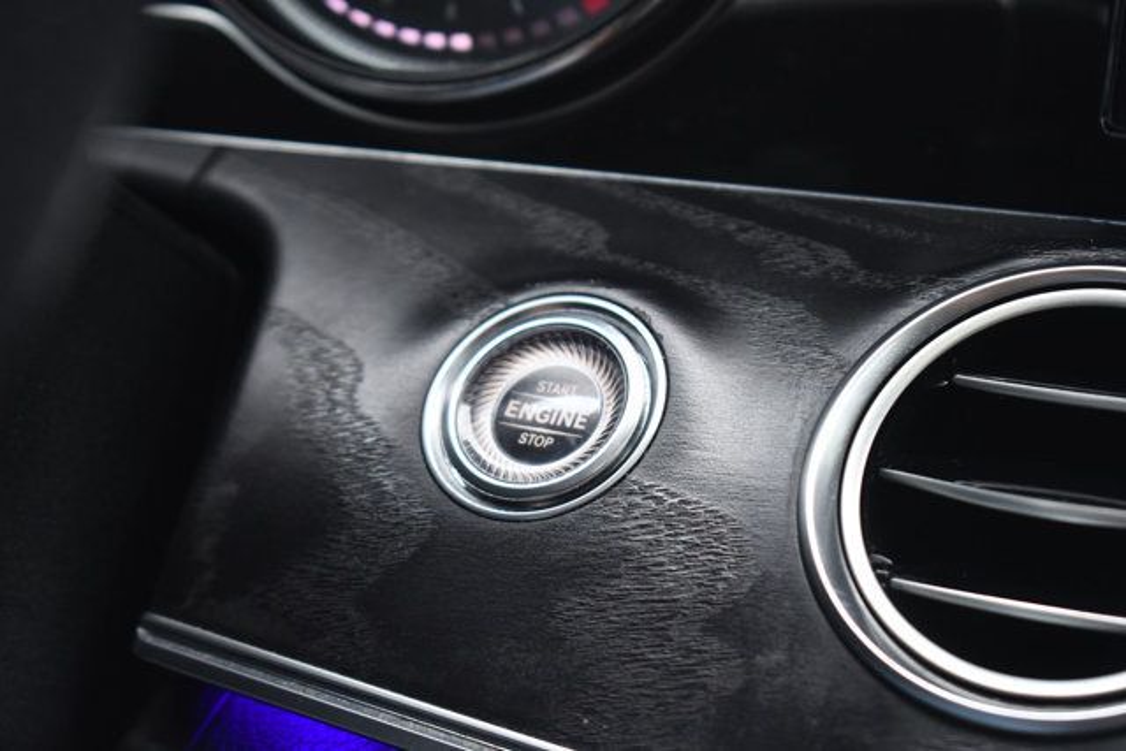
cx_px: 563
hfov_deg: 24.8
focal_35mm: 82
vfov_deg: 16.7
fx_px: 2565
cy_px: 376
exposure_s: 1/125
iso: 1100
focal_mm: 55
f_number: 5.6
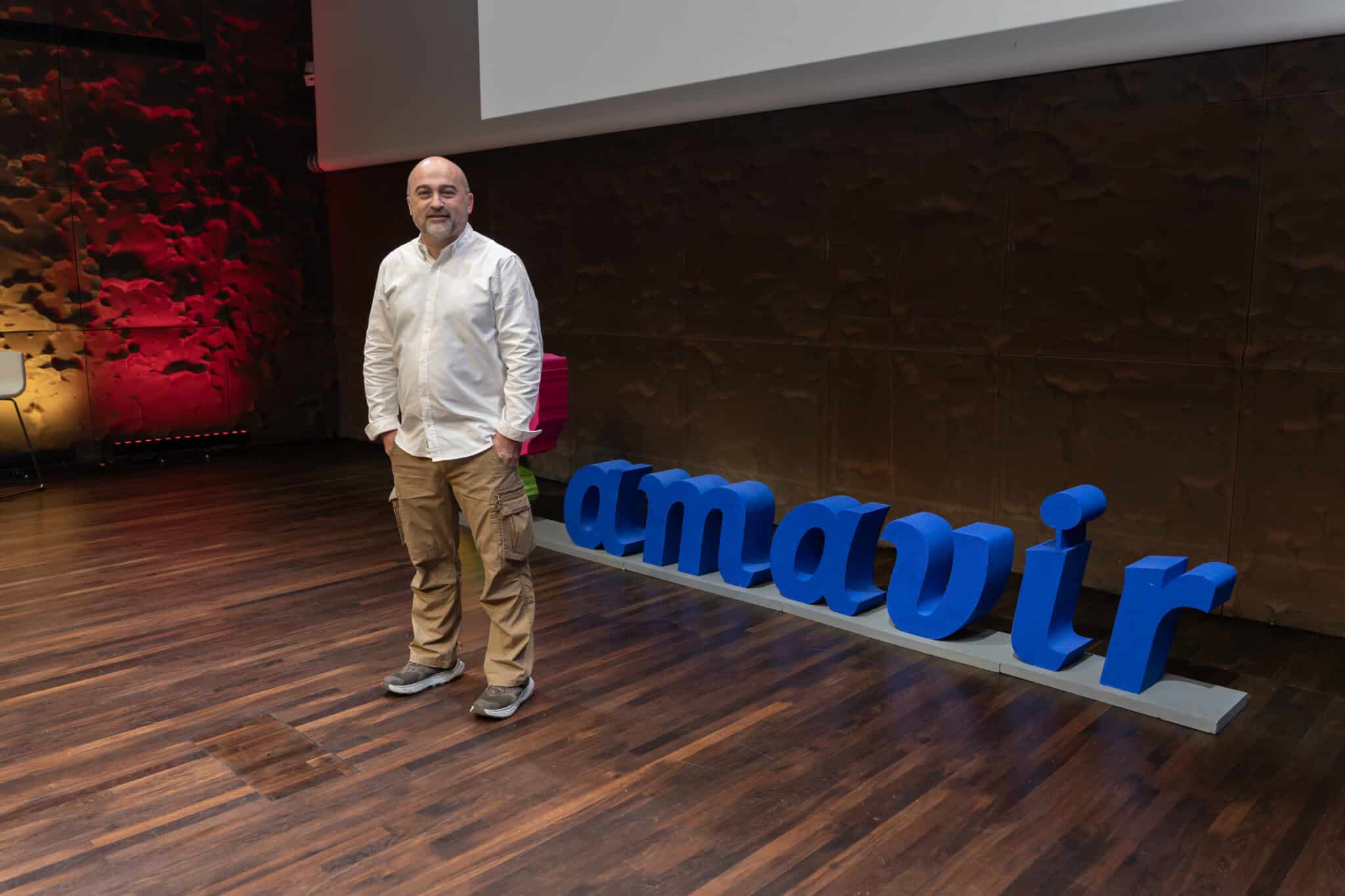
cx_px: 672
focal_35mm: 28
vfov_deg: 46.4
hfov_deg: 65.5
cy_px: 448
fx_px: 1046
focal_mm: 28
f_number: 2.8
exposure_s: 1/200
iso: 200
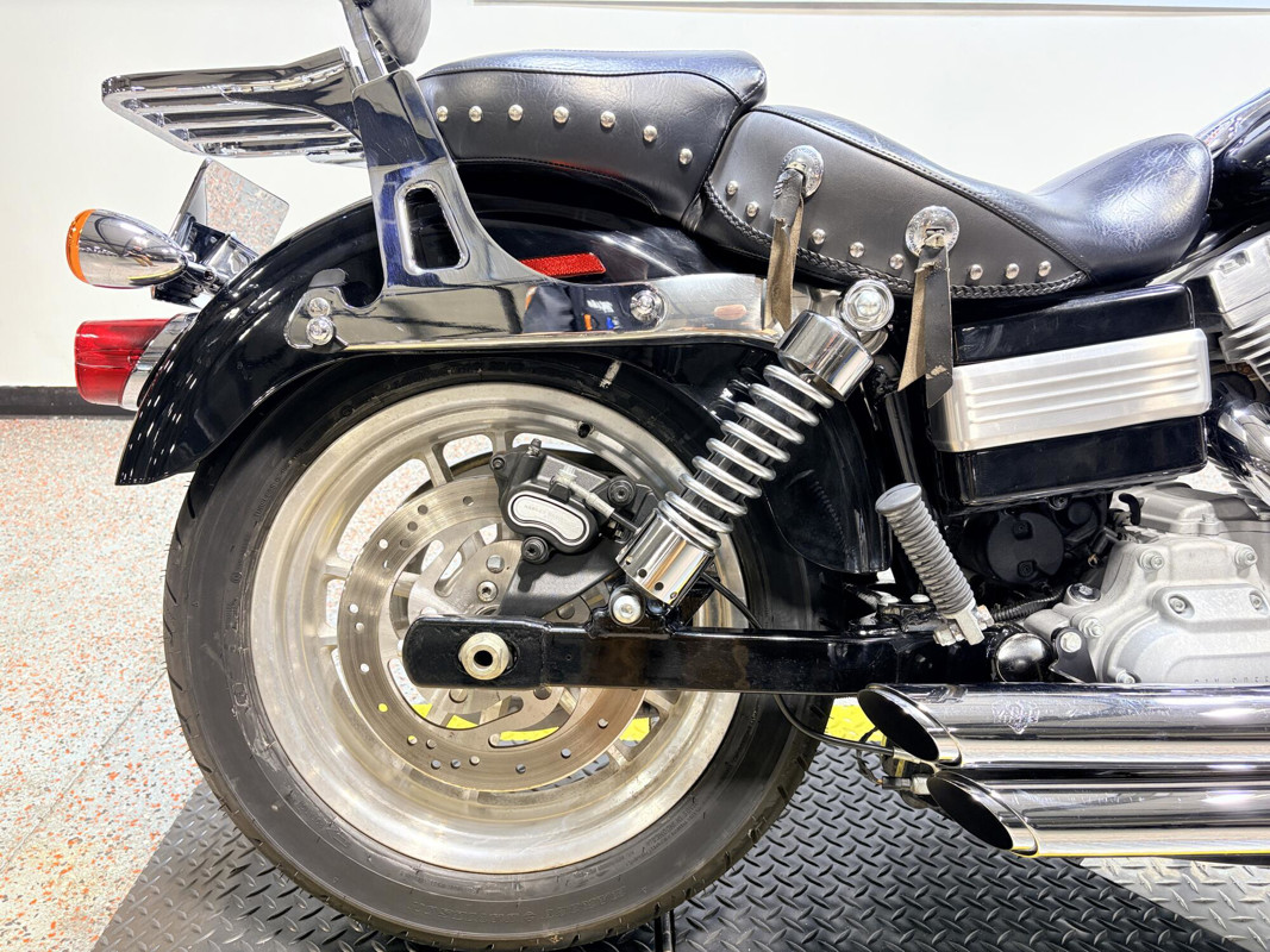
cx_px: 635
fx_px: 954
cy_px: 476
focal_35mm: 26
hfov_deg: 67.3
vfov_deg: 53.1
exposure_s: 1/60
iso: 80
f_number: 1.6
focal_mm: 5.96
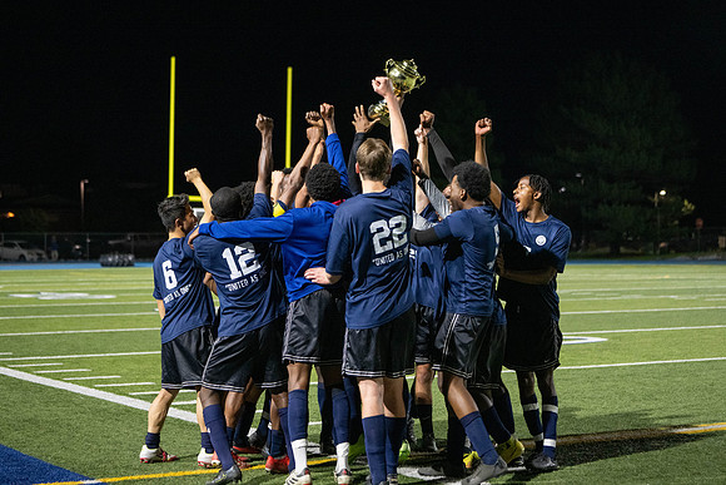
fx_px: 1511
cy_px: 226
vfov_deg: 18.2
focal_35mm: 75
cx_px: 377
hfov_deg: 27.0
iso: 3200
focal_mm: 70
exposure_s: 1/320
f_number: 2.8
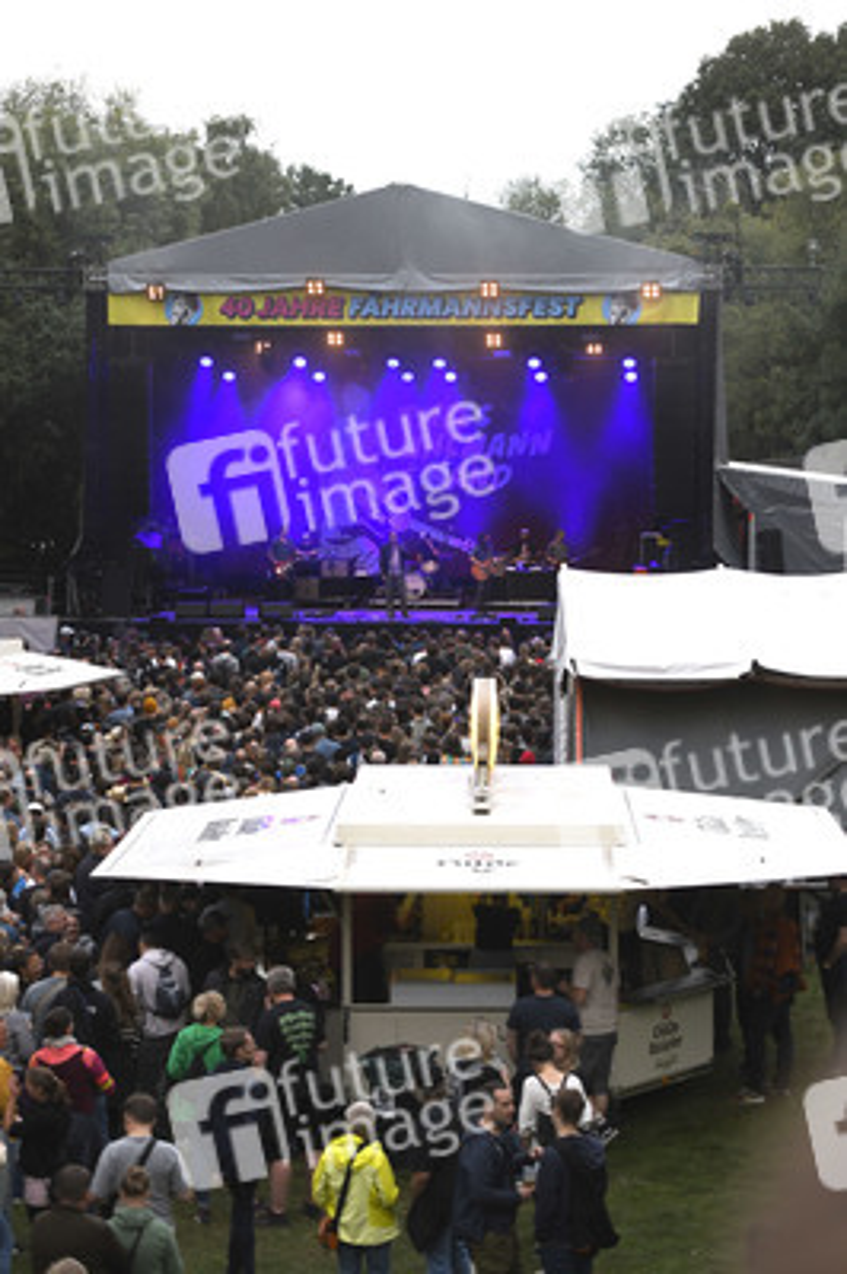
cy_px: 637
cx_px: 424
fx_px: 2475
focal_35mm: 70
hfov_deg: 19.4
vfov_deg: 28.9
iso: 800
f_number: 3.5
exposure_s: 1/640
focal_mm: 70
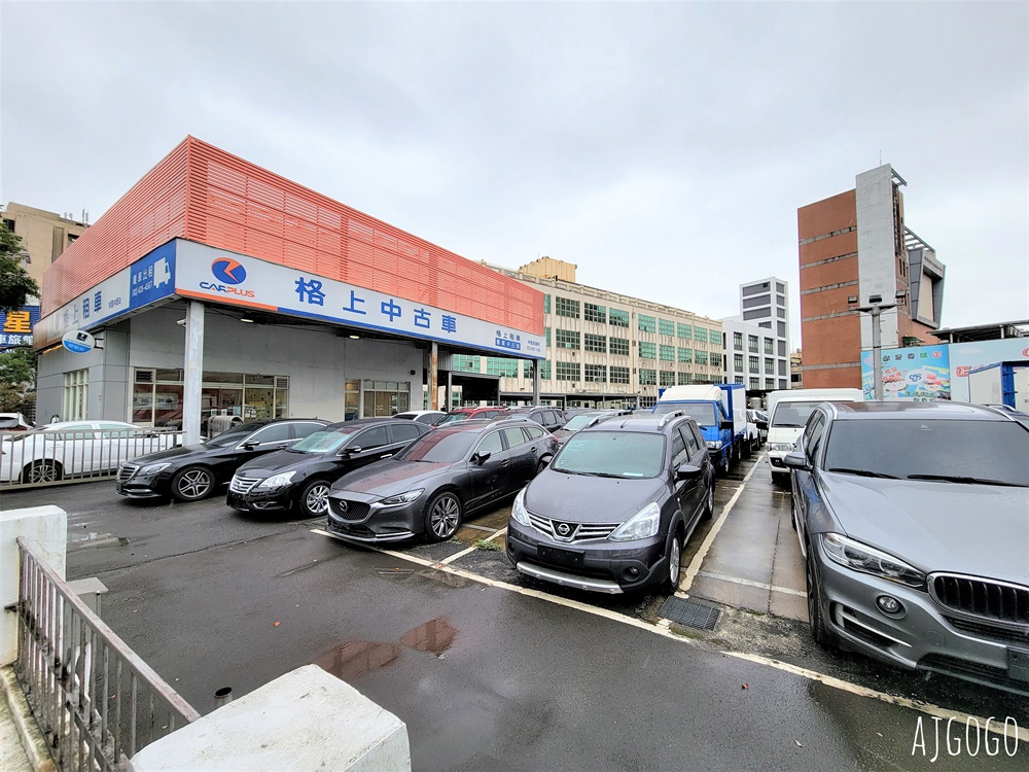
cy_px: 386
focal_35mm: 13
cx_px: 514
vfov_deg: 89.9
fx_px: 386
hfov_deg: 106.2
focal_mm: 2.2
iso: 50
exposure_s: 1/761
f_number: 2.2
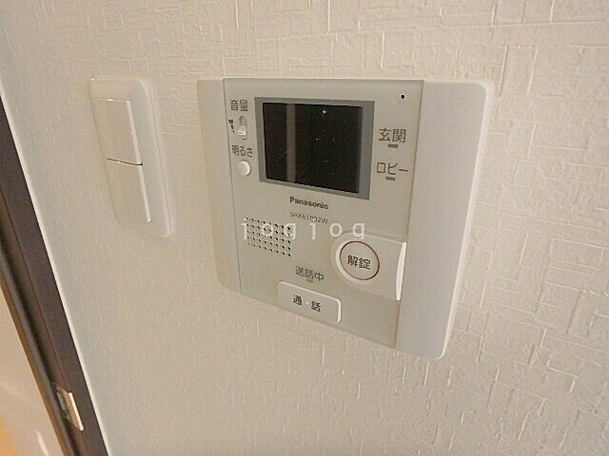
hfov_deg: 79.0
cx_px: 304
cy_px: 228
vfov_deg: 63.4
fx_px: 369
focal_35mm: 21
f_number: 3.5
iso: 320
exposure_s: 1/30
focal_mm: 3.7
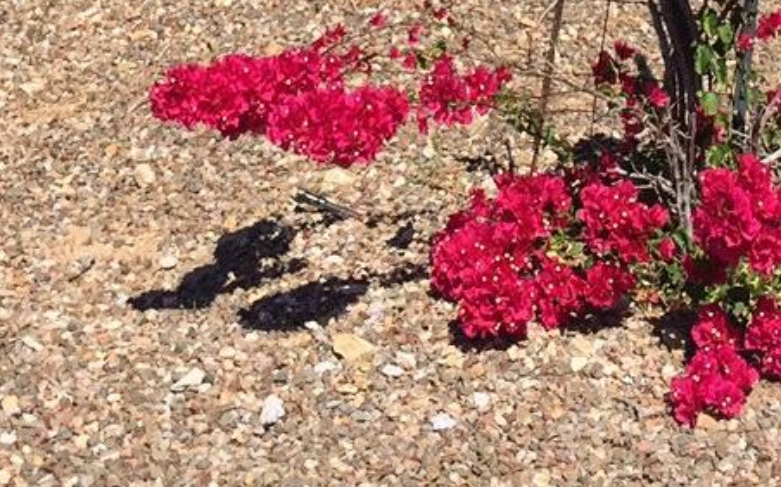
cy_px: -539
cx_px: 586
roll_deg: -6.3
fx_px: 2361
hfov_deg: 18.7
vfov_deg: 10.6
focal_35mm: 111
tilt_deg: +0.0
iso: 32
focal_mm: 4.15
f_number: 2.2
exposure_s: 1/2198
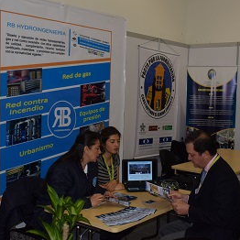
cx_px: 123
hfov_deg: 34.9
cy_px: 120
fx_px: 382
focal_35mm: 49
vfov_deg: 34.9
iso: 640
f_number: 22
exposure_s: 1/13
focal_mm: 25
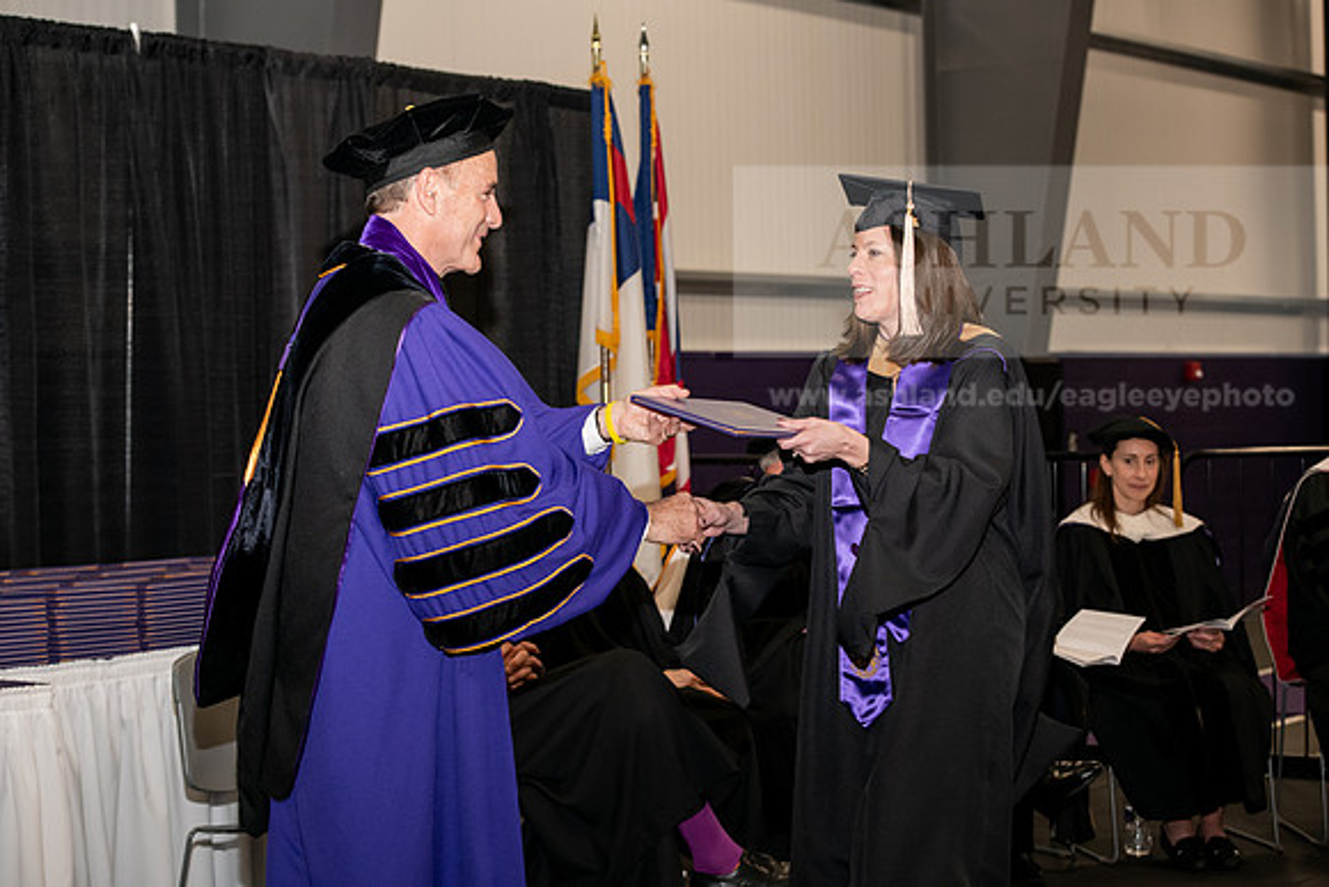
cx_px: 664
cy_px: 444
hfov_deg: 26.0
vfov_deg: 17.5
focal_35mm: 78
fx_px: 2880
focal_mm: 78
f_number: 5.6
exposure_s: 1/200
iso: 1600
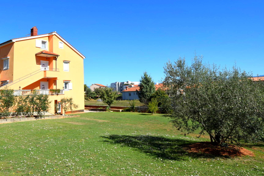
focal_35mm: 25
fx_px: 183
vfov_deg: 50.6
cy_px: 62
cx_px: 98
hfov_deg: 70.3
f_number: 10
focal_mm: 12
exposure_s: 1/400
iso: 200
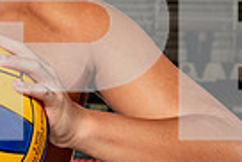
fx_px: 1265
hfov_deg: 10.7
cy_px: 47
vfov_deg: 7.3
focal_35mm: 188
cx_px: -69
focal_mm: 44
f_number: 7.1
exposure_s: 1/250
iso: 400
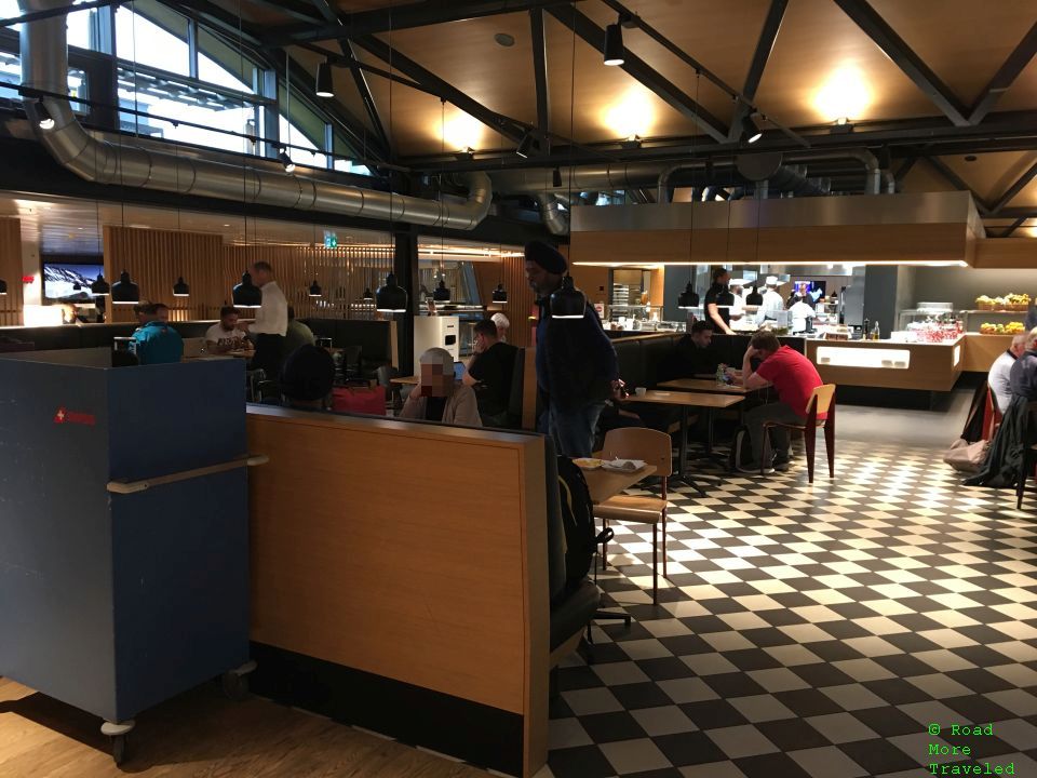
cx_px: 518
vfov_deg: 48.2
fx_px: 869
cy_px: 389
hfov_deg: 61.7
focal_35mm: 29
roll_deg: -1.2
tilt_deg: -4.7
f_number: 2.2
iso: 80
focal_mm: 4.15
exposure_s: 1/17
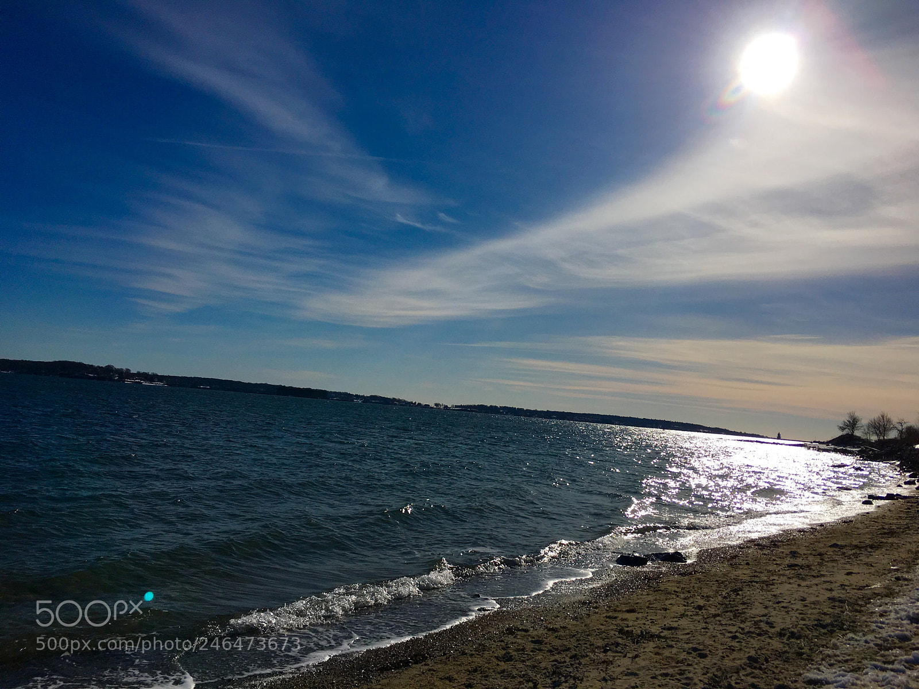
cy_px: 344
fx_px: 770
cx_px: 460
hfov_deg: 61.7
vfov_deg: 48.2
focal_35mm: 29
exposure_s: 1/12821
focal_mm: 4.15
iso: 25
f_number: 2.2
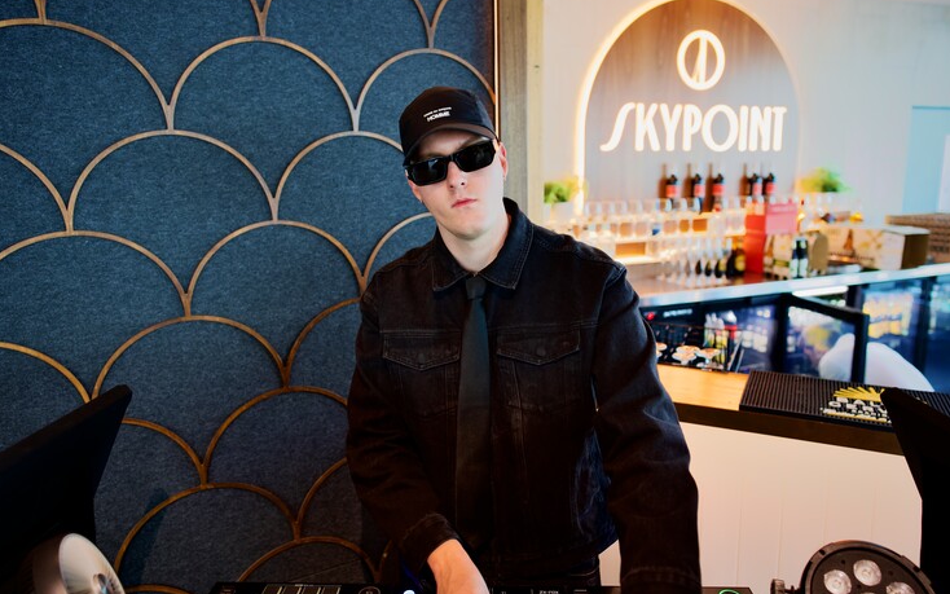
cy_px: 283
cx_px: 476
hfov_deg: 72.5
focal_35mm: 25
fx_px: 647
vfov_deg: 49.3
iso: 1600
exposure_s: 1/160
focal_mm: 24
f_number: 2.2
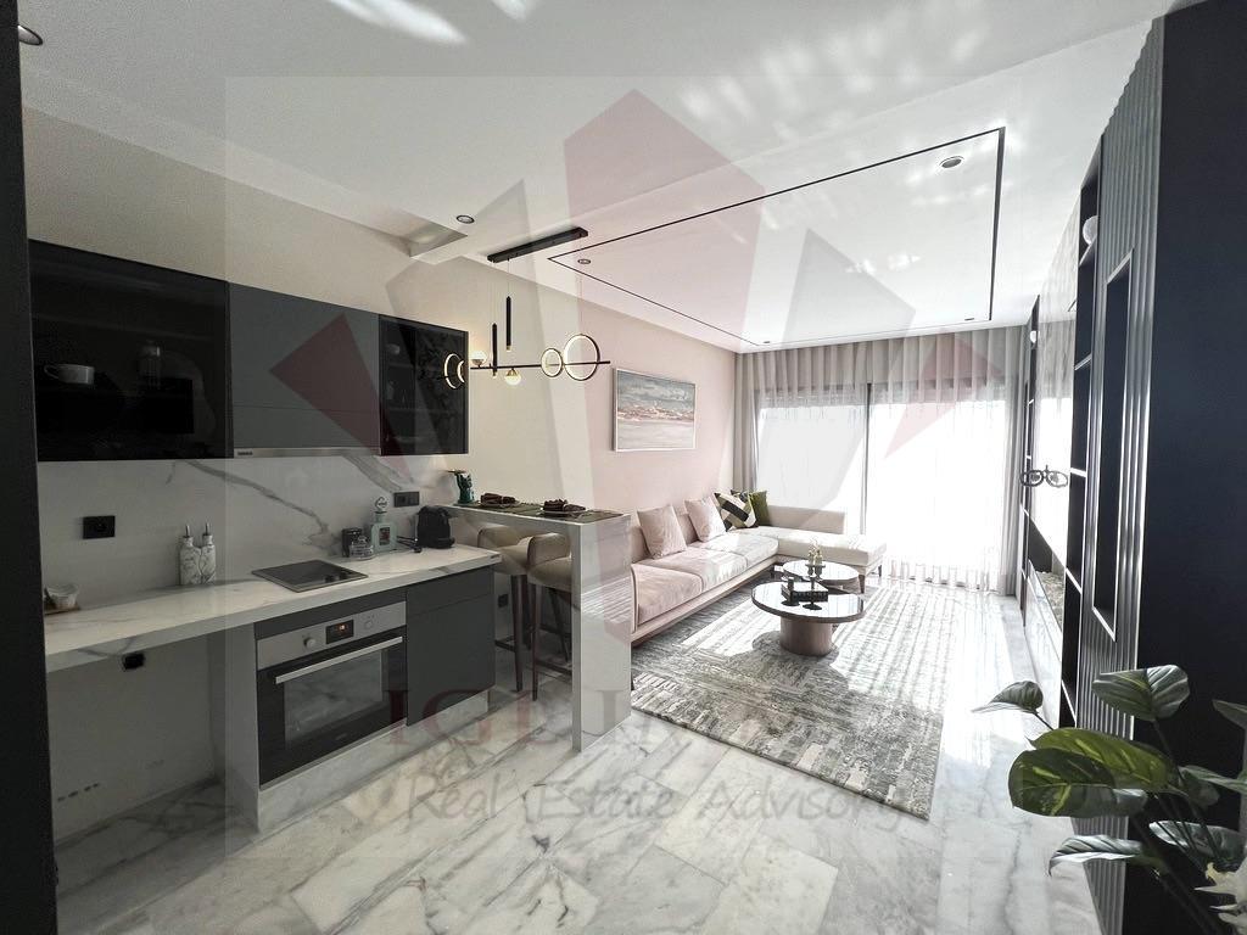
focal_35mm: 13
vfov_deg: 89.9
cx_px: 624
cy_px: 468
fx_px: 468
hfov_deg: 106.2
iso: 32
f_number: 1.8
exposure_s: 1/269
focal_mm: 1.57
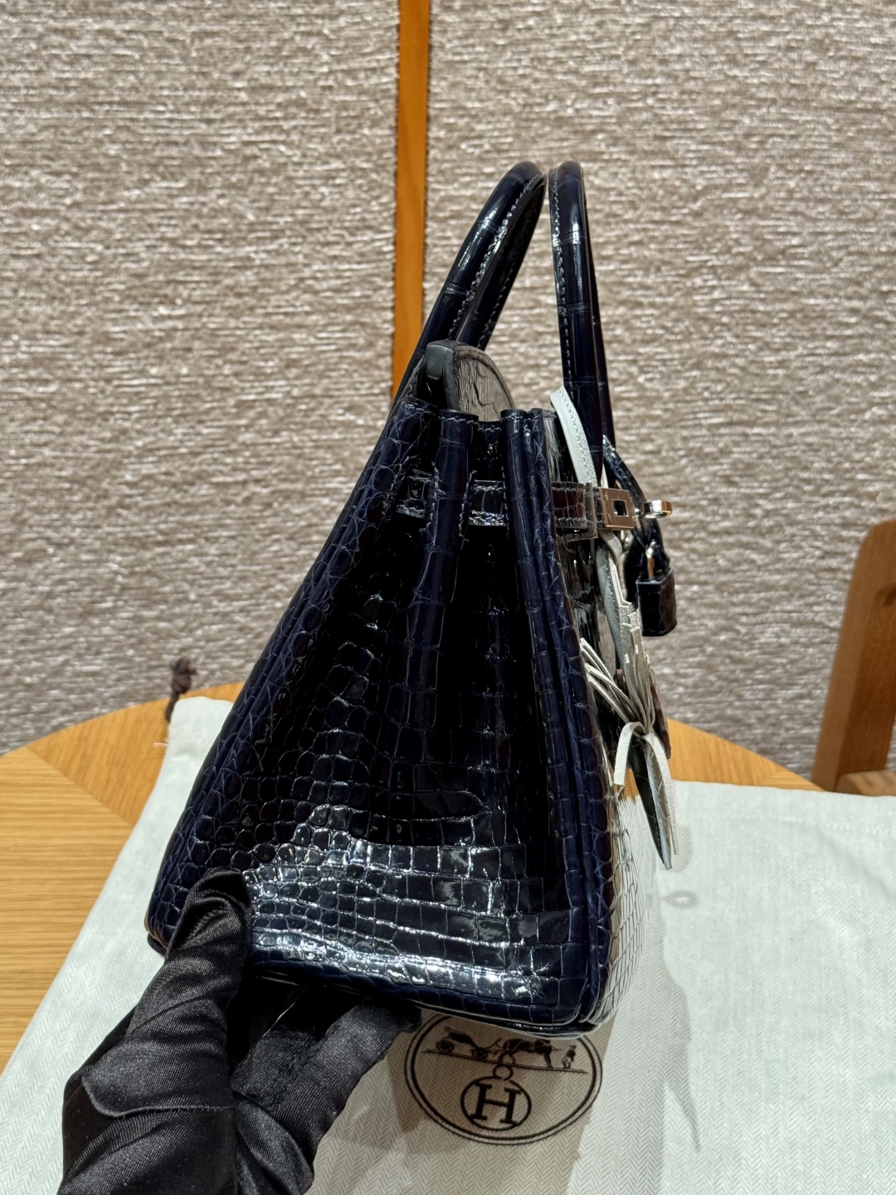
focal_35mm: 48
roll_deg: +0.8
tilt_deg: -29.6
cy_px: 598
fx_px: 1657
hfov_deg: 30.3
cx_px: 448
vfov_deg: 39.7
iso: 125
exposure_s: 1/60
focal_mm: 6.76
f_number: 1.78
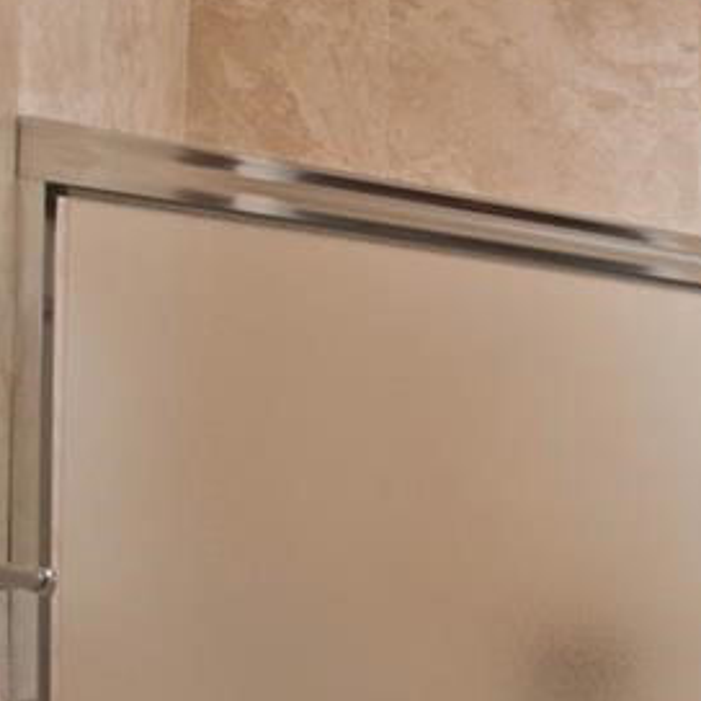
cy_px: 638
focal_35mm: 48
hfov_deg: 23.2
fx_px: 1100
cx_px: 1193
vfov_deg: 33.4
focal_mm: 15
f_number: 7.1
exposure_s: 1/500
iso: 400
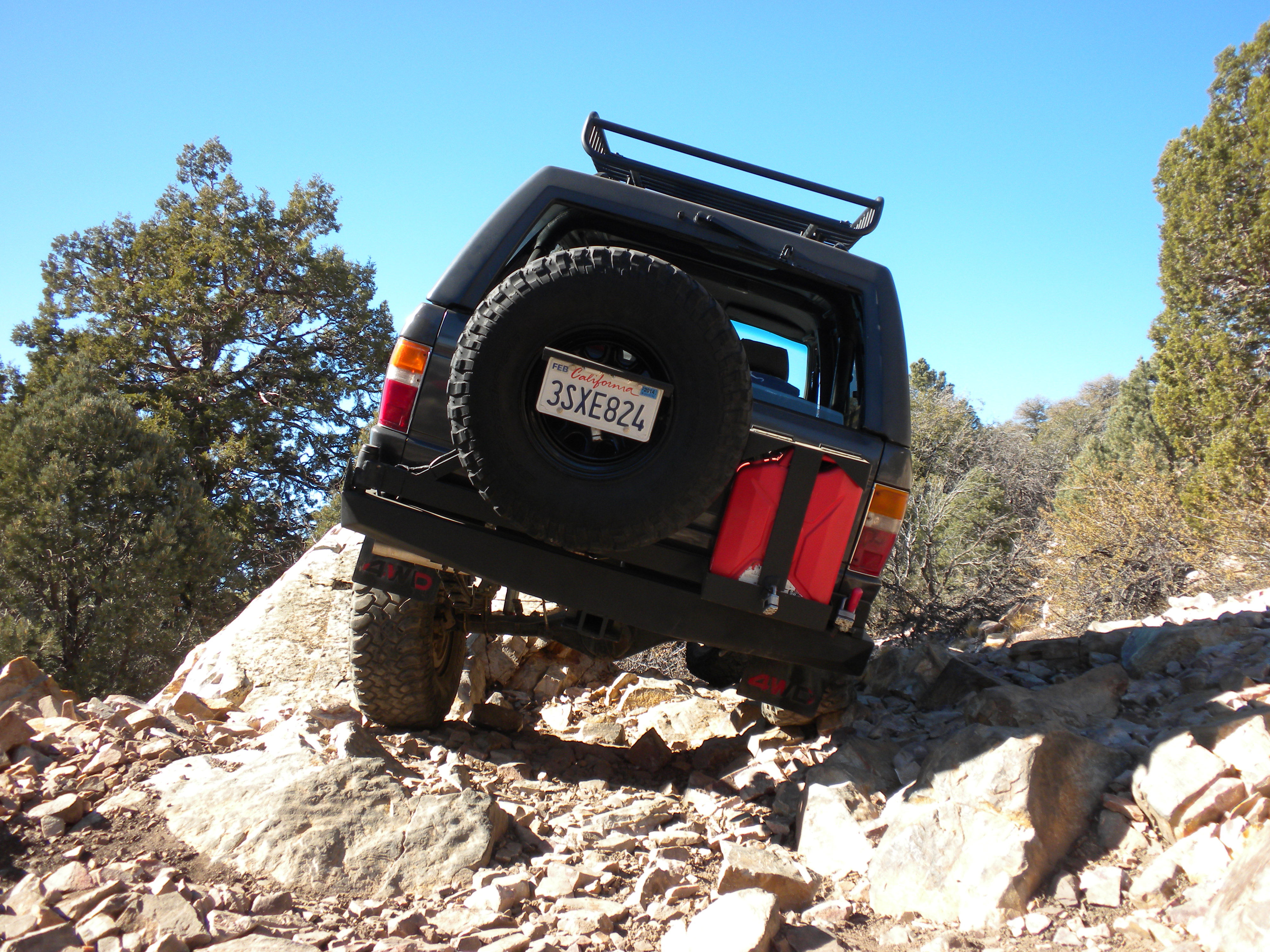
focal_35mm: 37
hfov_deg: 50.1
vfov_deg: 38.7
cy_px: 476
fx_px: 1357
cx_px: 635
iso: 64
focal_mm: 6.6
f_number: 3.5
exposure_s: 1/268
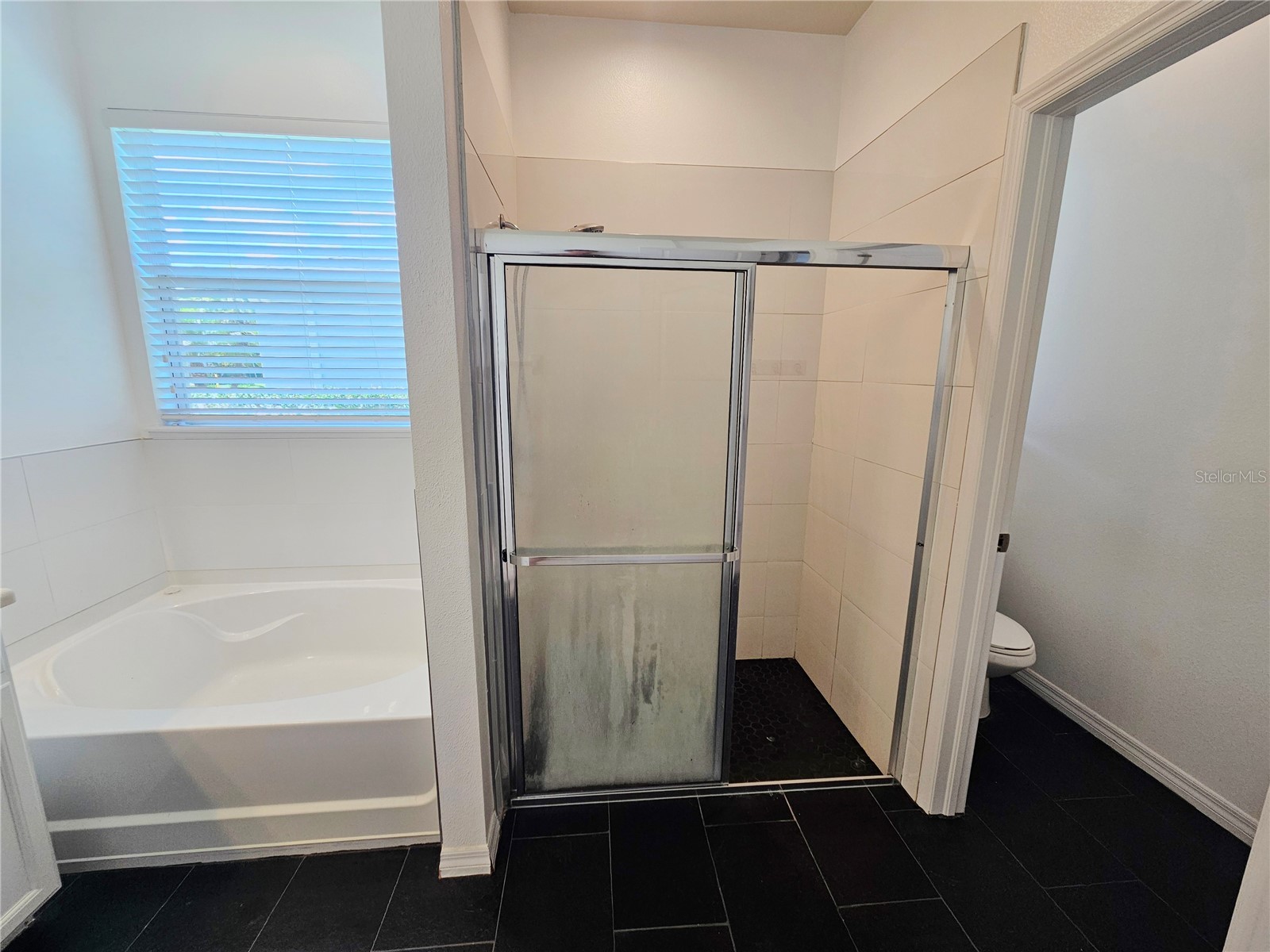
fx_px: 477
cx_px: 635
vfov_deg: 89.9
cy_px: 476
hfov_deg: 106.2
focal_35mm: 13
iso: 64
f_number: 2.2
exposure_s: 1/60
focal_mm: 2.2
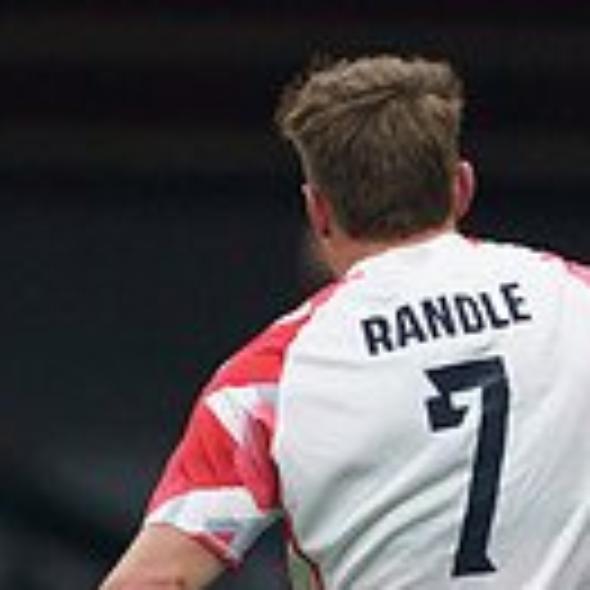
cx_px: -594
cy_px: 710
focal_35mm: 2920
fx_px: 56307
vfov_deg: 0.6
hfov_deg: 0.6
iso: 3200
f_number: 4
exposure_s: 1/3200
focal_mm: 600
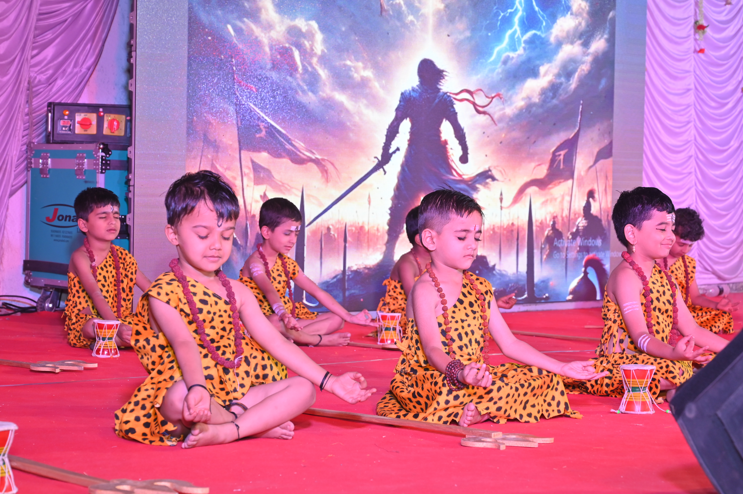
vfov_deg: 16.8
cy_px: 258
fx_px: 1671
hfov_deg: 25.1
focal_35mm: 81
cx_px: 347
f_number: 6.3
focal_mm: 70
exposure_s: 1/160
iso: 1000
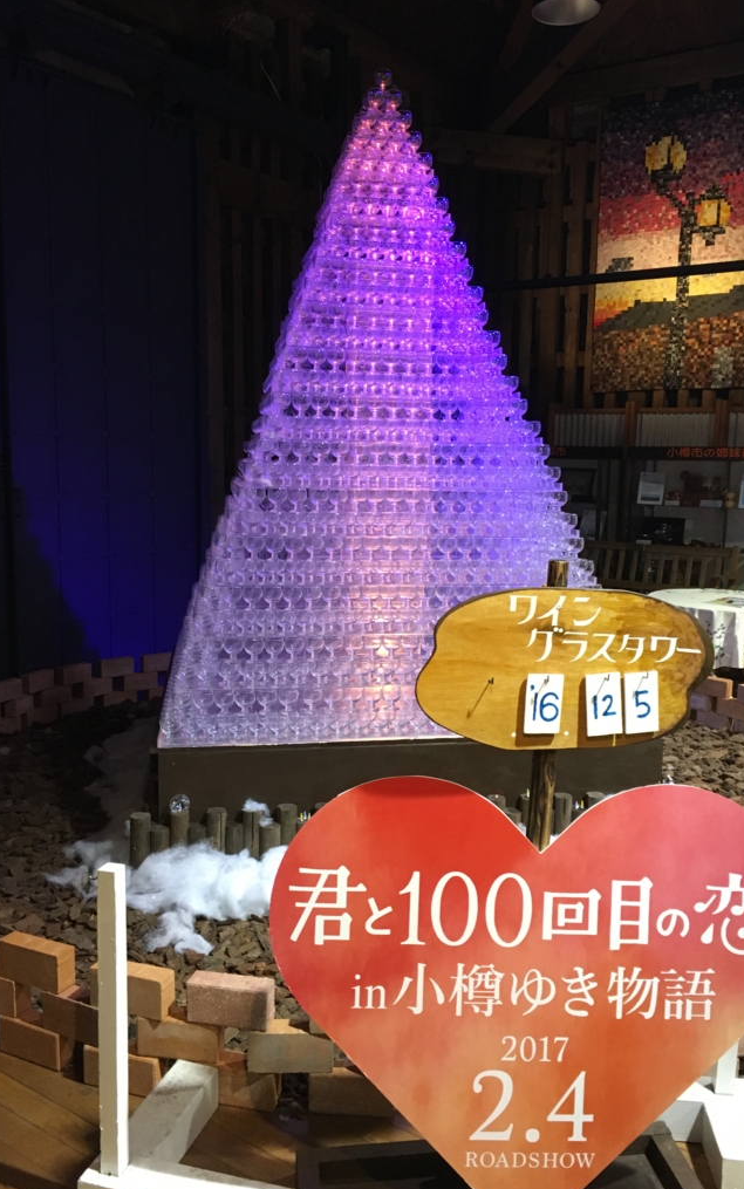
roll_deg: -1.2
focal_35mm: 31
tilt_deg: -7.9
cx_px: 401
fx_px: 1005
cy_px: 597
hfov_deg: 40.6
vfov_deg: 61.2
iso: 160
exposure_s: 1/30
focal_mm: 4.15
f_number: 2.2
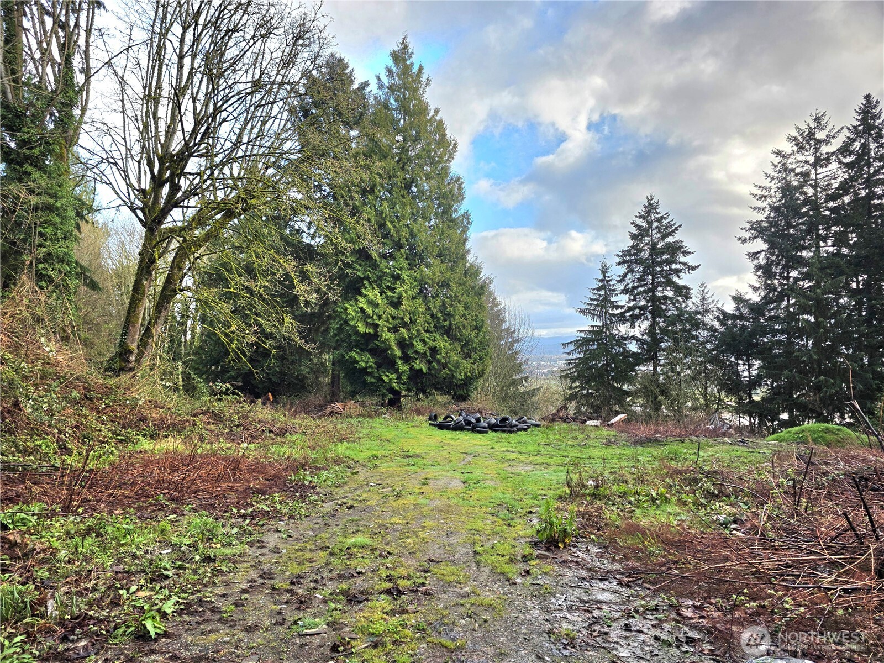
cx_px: 442
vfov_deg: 58.9
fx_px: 587
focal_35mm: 23
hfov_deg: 73.9
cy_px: 332
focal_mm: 6.3
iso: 80
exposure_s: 1/3333
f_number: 1.7
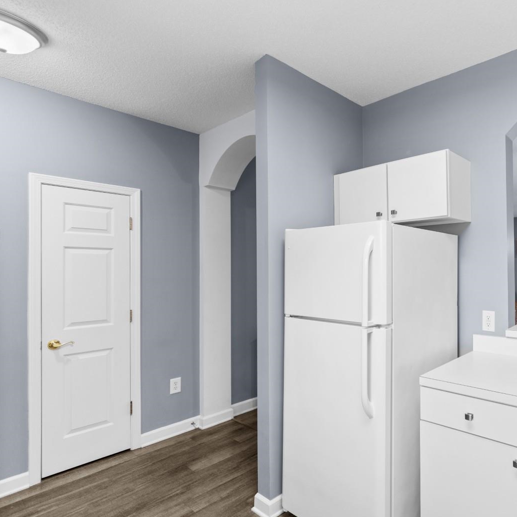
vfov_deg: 74.8
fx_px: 338
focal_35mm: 20
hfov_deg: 68.6
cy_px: 268
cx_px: 403
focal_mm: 10
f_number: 4.5
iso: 100
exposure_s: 1/4
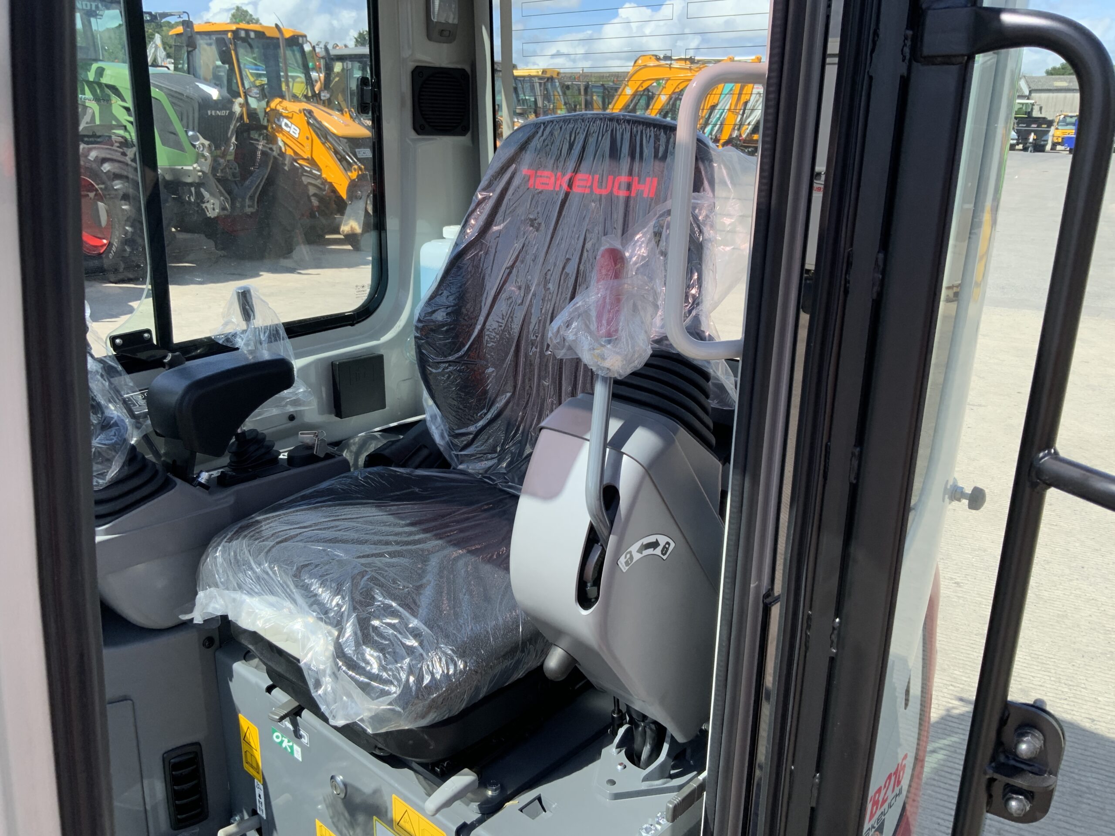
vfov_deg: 48.2
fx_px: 934
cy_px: 418
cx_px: 558
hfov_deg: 61.7
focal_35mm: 29
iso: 16
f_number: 1.8
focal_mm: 3
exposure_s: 1/683
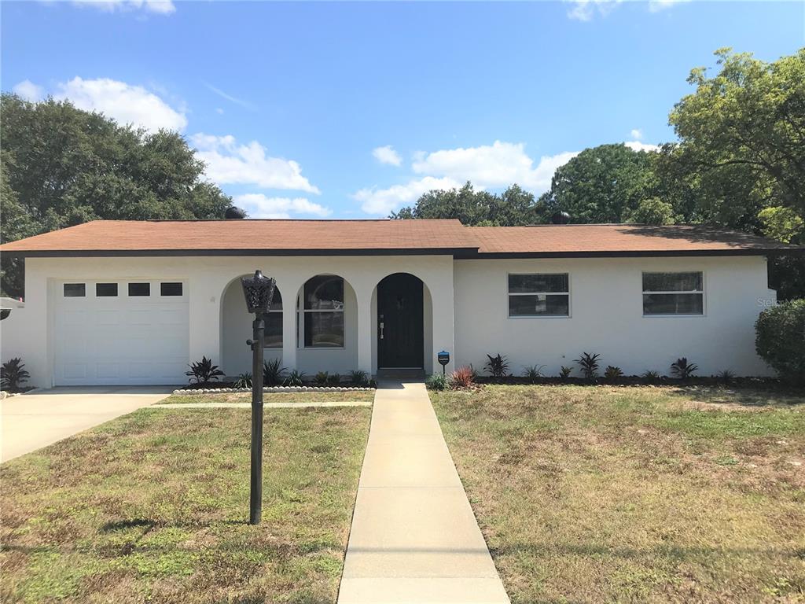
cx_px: 402
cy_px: 302
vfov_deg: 49.7
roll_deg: +0.2
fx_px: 651
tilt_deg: +2.6
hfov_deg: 63.4
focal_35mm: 28
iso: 20
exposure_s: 1/2660
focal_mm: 3.99
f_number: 1.8
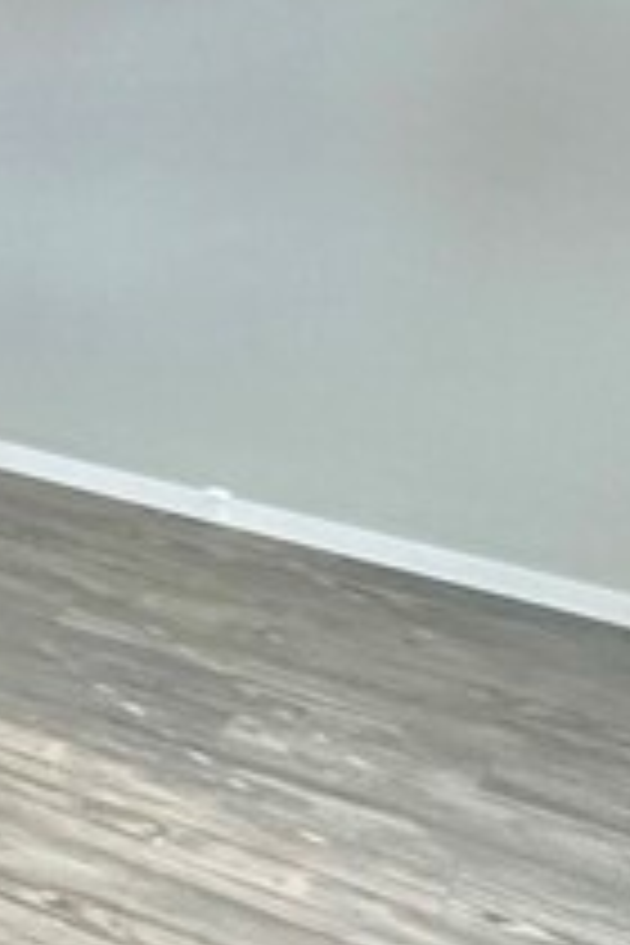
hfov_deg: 11.1
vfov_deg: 26.6
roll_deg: +0.2
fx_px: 1864
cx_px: -1296
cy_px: -40
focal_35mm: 71
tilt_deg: -7.0
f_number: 2.2
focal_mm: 2.22
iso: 200
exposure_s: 1/120
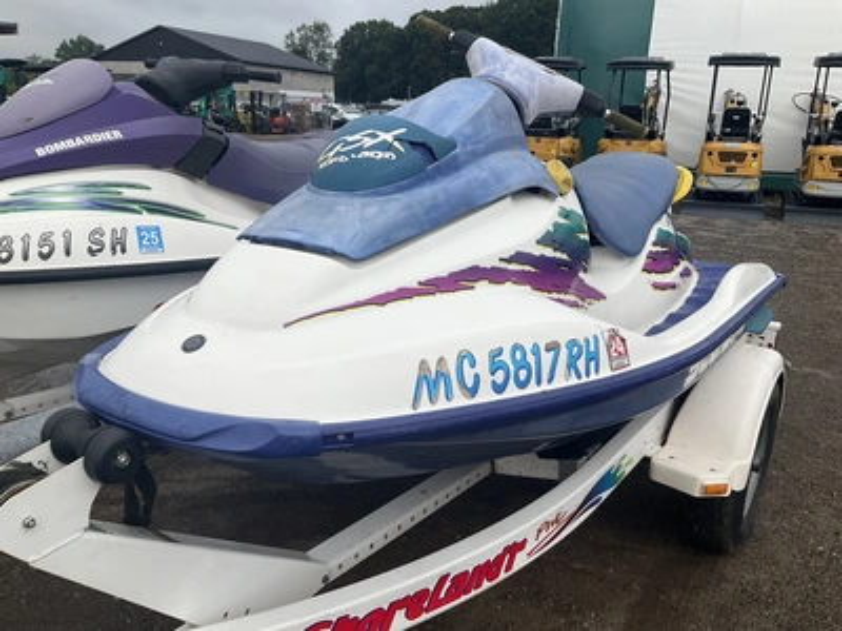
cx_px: 421
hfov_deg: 61.7
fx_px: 705
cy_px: 316
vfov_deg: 48.2
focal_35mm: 29
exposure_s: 1/1311
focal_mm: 3
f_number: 1.8
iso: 25
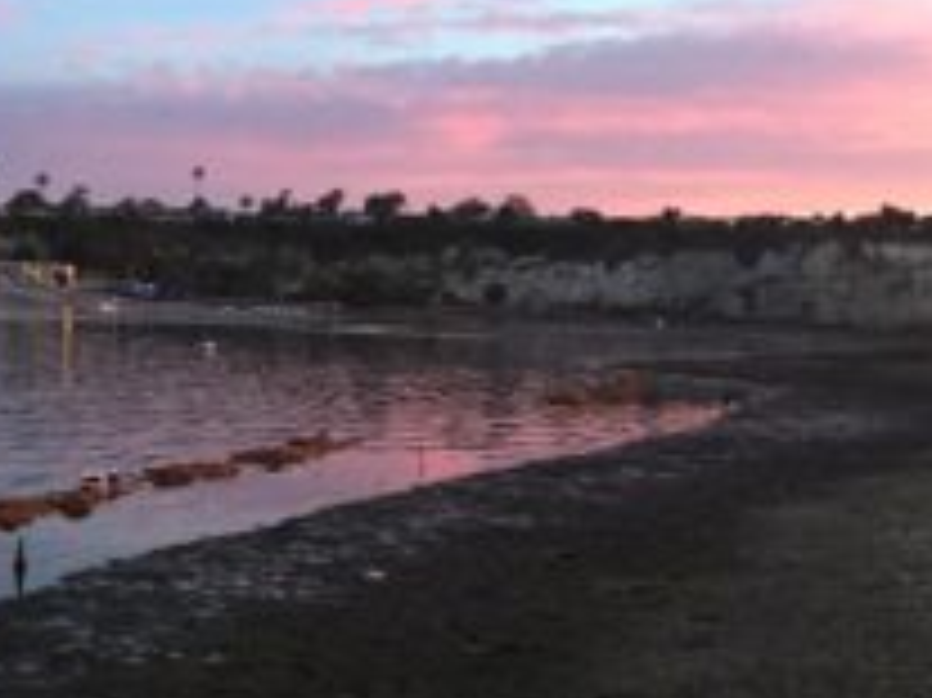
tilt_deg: -7.8
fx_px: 1507
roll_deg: -2.0
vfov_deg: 25.7
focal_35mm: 56
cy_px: 540
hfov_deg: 32.8
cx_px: 117
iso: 250
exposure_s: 1/24
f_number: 2.2
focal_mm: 4.15
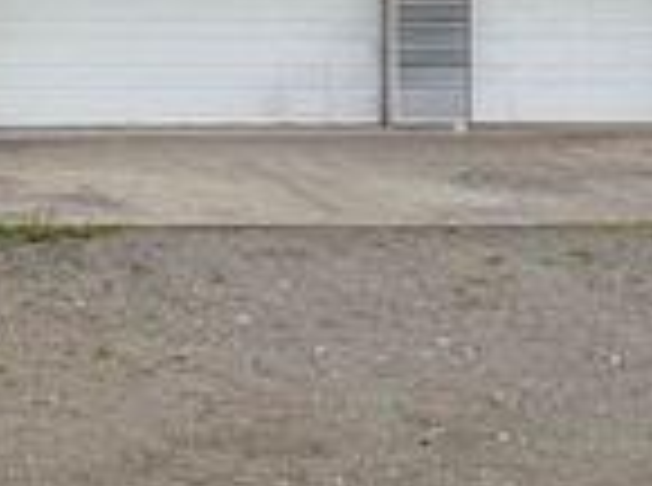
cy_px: -34
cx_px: 135
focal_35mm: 83
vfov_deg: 17.2
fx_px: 1559
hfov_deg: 23.3
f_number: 1.78
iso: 80
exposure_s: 1/1174
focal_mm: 6.76
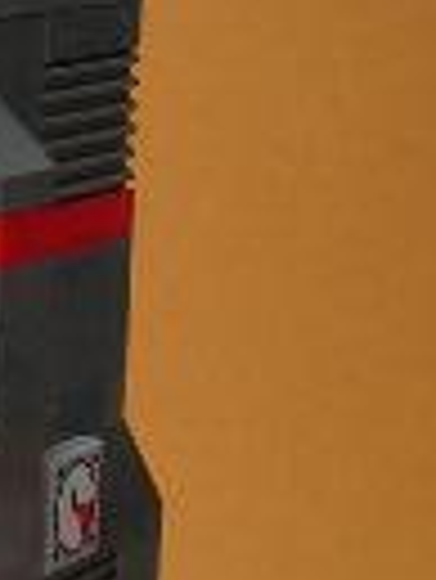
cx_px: -530
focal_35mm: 188
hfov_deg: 7.5
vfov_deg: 10.4
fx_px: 3152
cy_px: 670
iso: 50
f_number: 3.2
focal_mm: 6.3
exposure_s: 1/47.7
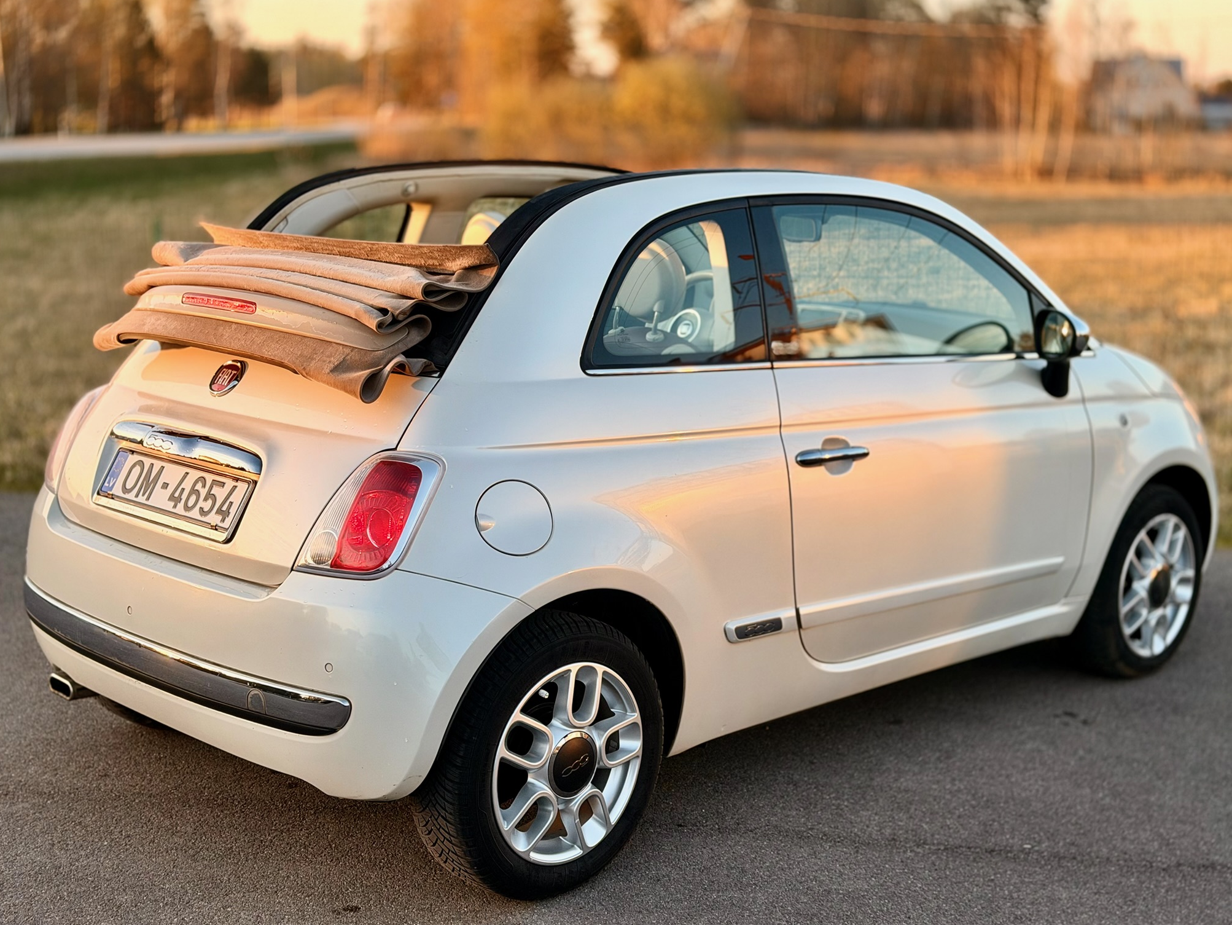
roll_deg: +0.3
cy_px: 455
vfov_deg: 29.7
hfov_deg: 38.9
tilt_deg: -12.1
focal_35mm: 49
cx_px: 623
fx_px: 1744
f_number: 1.78
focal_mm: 6.76
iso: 64
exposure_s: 1/481
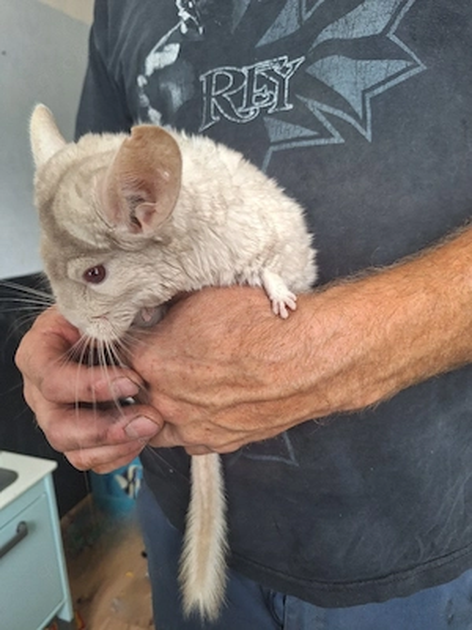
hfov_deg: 58.9
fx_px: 418
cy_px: 315
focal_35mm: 23
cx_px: 236
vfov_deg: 73.9
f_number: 1.8
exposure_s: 1/50
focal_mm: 5.54
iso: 200
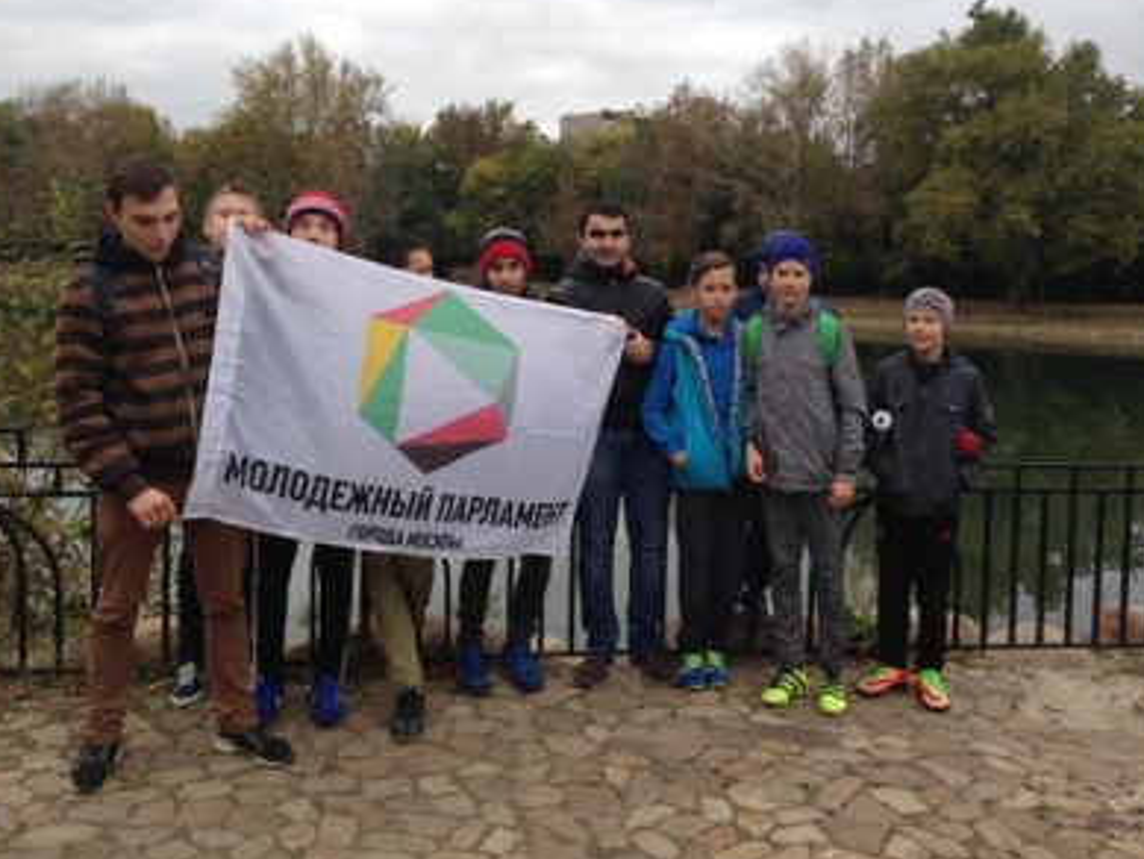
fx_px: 1256
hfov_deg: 49.0
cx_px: 573
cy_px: 379
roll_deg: -1.3
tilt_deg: -5.9
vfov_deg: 37.7
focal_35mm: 38
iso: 50
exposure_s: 1/379
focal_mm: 4.12
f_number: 2.4
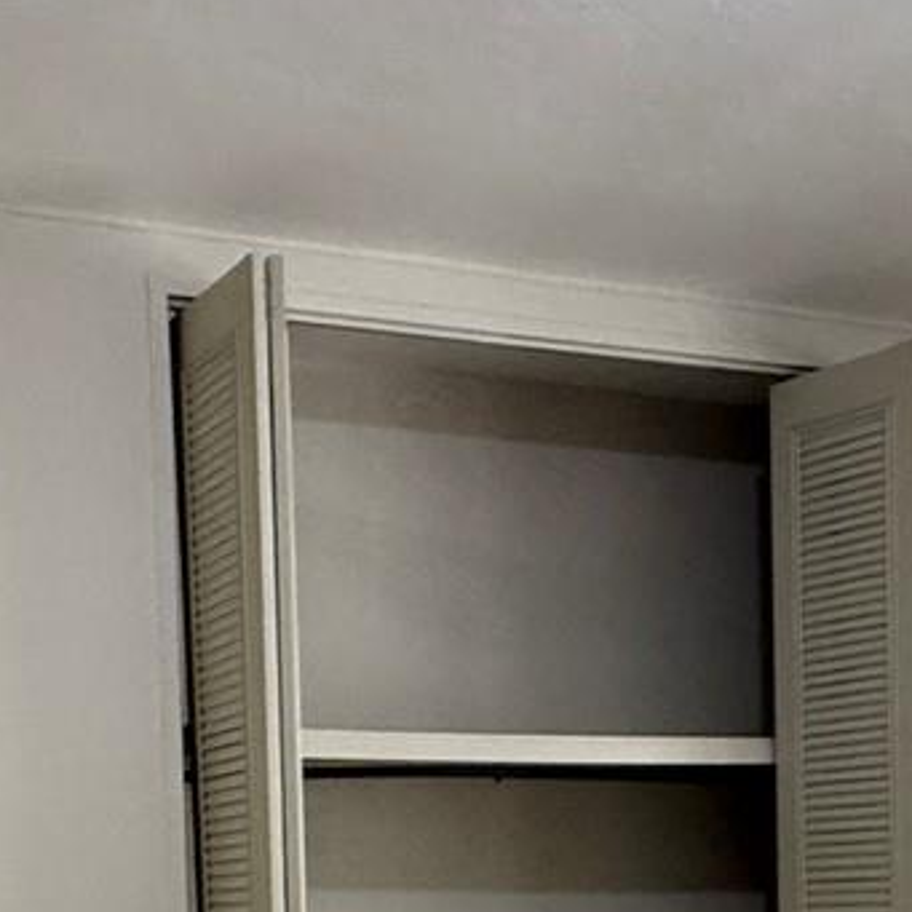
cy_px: 1027
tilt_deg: -7.1
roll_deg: +1.3
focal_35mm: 58
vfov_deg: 26.9
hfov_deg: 29.6
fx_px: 1729
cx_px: 449
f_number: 2.2
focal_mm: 2.22
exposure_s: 1/120
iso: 400
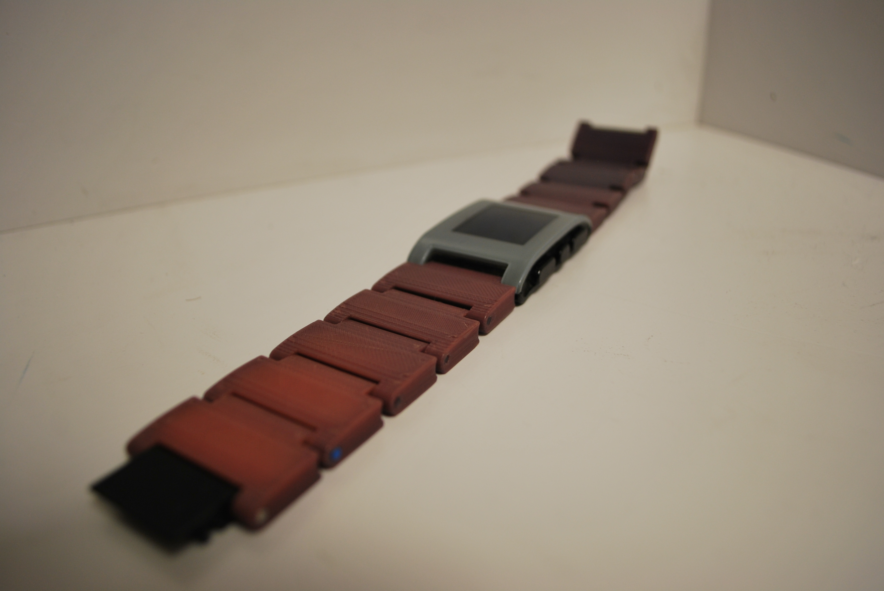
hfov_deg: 61.9
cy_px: 296
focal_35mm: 30
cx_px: 442
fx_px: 738
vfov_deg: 43.7
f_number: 4
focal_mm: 20
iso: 200
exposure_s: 1/60
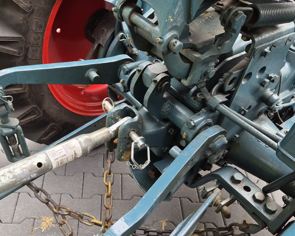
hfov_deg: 52.5
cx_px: 119
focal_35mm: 34
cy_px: 150
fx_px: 297
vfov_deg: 43.0
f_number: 1.8
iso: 40
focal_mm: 5.4
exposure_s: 1/180
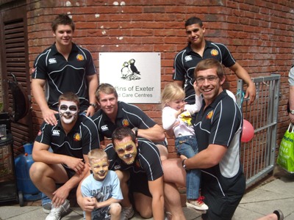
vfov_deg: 32.9
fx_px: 374
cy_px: 110
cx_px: 147
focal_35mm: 44
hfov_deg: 42.9
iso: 64
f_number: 3.1
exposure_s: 1/419
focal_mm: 7.1
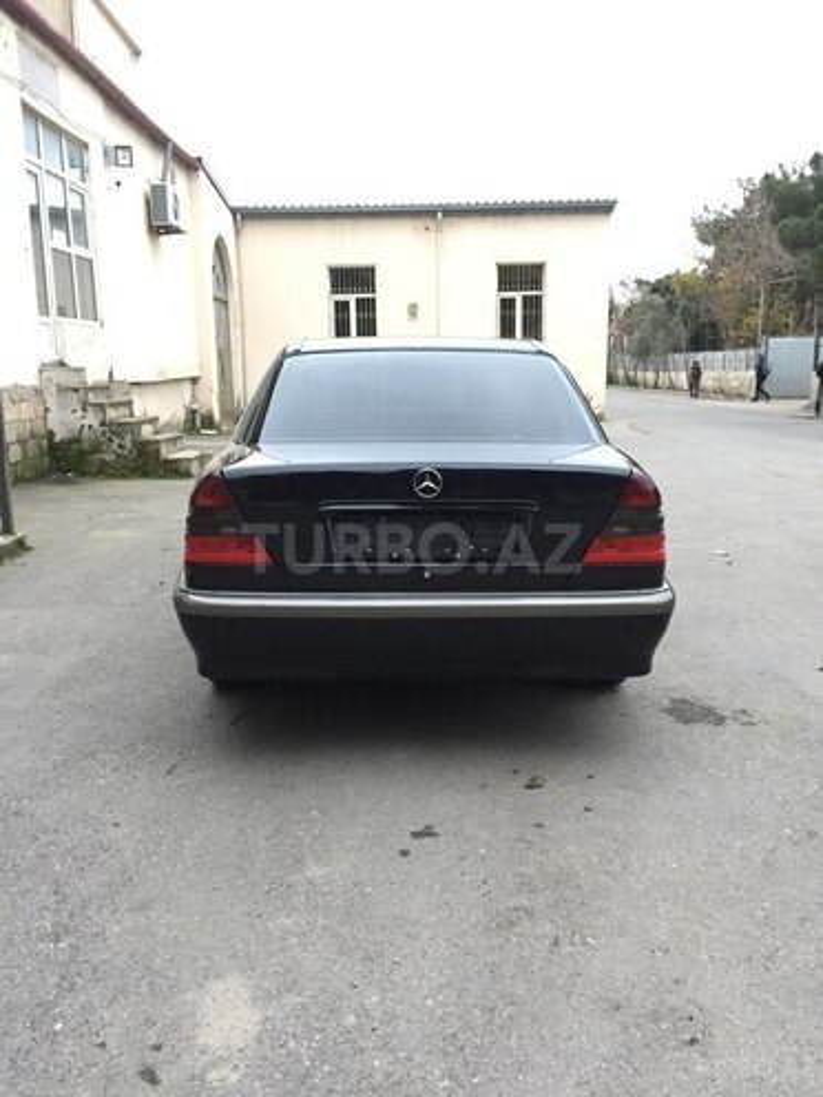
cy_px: 548
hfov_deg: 48.2
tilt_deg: -9.9
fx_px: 919
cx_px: 412
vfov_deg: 61.7
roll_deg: +1.4
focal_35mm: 29
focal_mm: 4.15
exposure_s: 1/33
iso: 320
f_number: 2.2
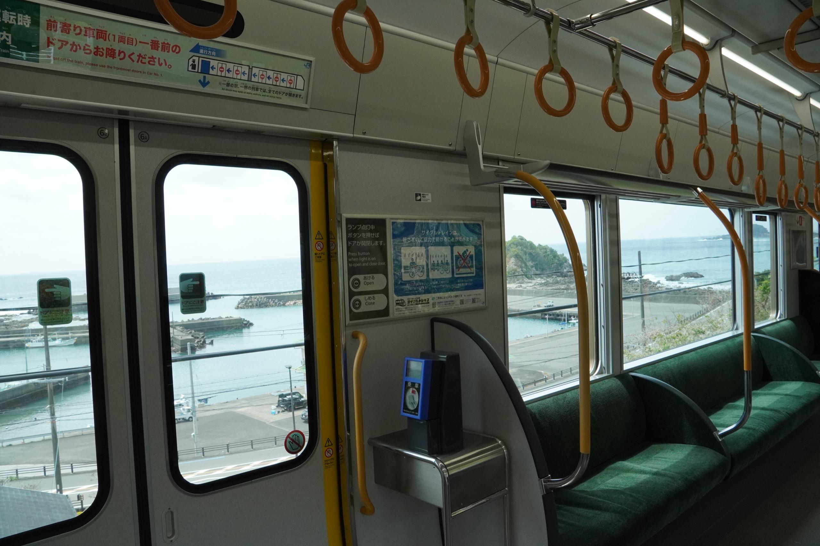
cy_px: 273
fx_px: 581
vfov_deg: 50.4
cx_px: 410
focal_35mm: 26
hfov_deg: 70.4
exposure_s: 1/1000
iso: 1600
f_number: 9
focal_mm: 17
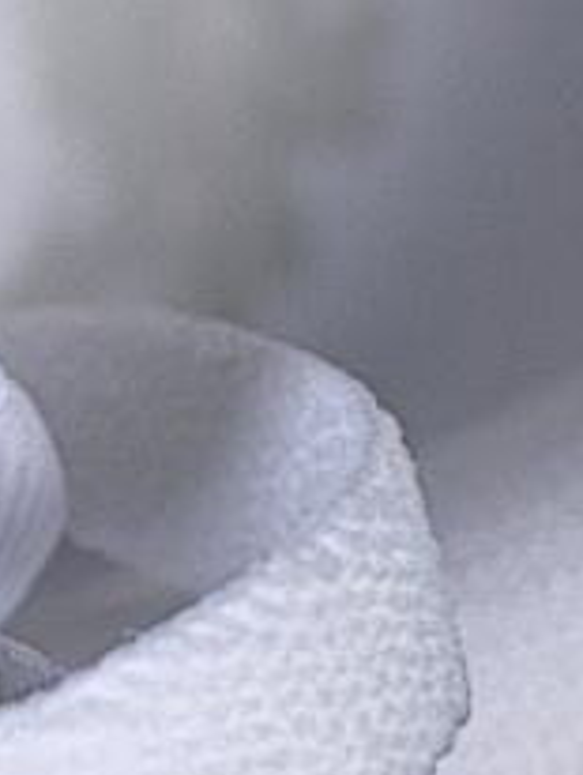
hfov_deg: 3.9
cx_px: -812
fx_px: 8471
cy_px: 199
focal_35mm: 378
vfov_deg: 5.2
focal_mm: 50
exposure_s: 1/80
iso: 160
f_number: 7.1
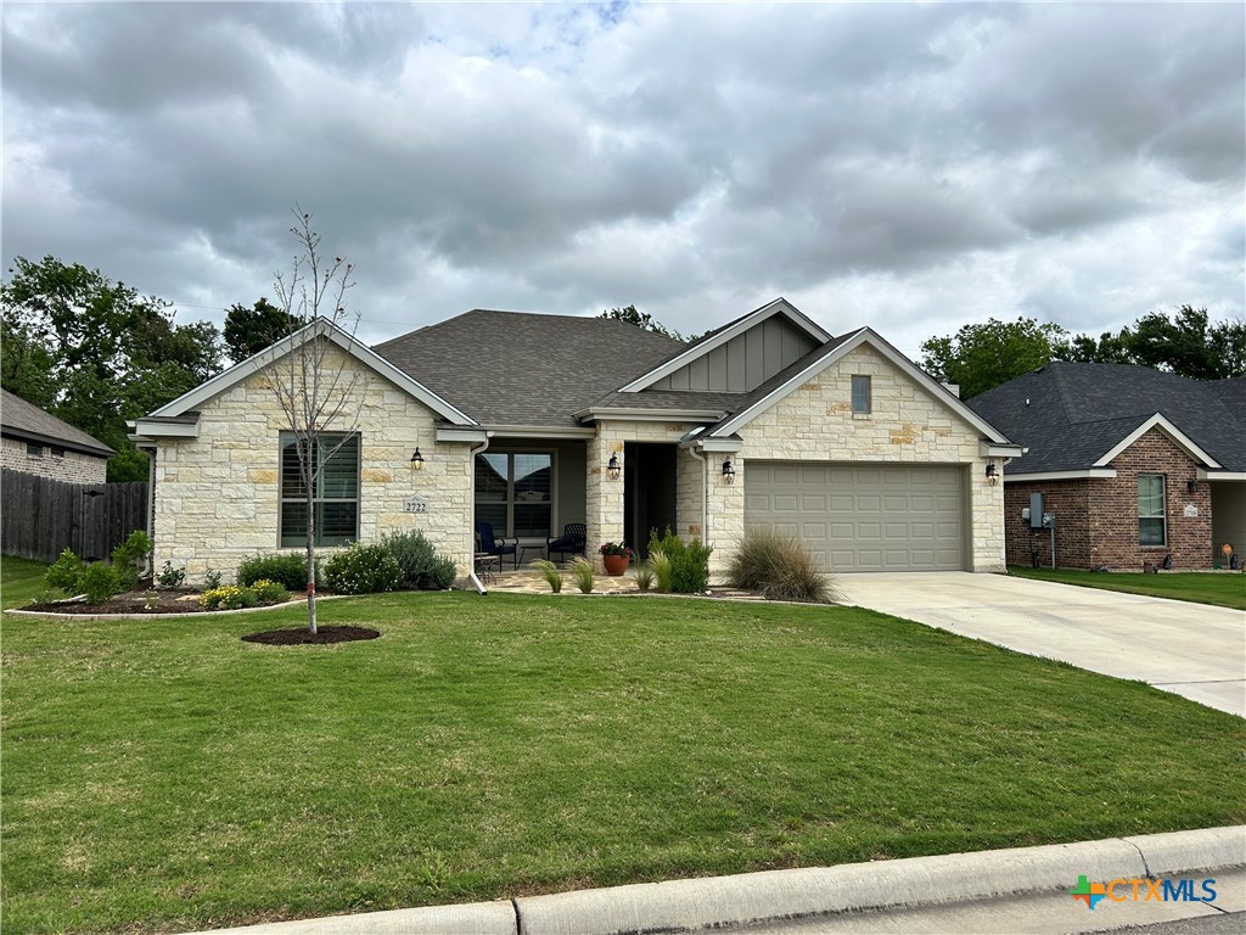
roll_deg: +1.4
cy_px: 468
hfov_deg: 67.3
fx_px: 936
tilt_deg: +3.6
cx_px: 623
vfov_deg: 53.1
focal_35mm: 26
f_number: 1.5
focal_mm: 5.7
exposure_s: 1/4274
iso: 50
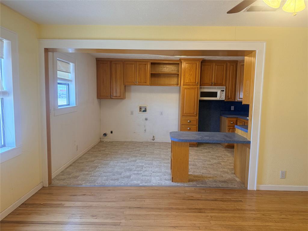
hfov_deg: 71.6
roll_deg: -1.5
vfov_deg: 56.8
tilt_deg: -5.8
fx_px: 214
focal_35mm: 24
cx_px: 154
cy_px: 116
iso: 200
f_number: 1.78
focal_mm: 6.76
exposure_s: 1/175
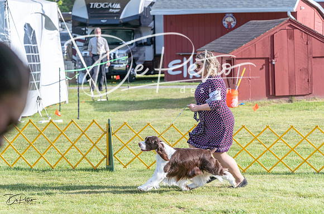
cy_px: 105
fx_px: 1355
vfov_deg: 9.0
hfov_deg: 13.6
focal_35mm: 151
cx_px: 163
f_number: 5.6
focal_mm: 130
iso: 400
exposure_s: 1/1250
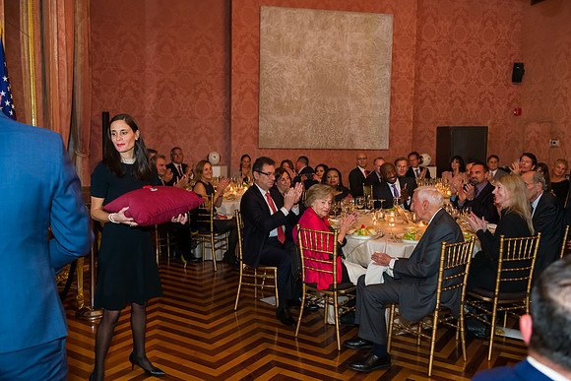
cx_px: 286
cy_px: 190
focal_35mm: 32
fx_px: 508
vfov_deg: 41.1
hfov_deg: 58.7
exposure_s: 1/100
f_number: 4
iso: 3200
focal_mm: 32
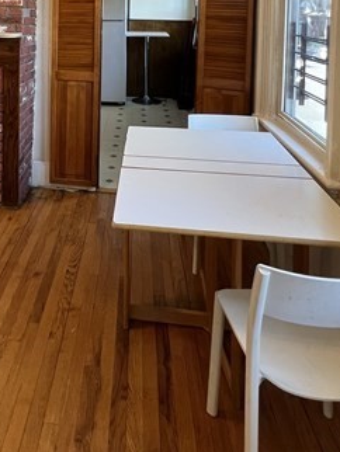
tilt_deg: -0.2
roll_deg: -1.4
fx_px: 405
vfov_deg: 49.6
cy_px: 20
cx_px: 69
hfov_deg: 43.4
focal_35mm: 31
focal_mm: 1.57
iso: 160
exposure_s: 1/60
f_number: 1.8
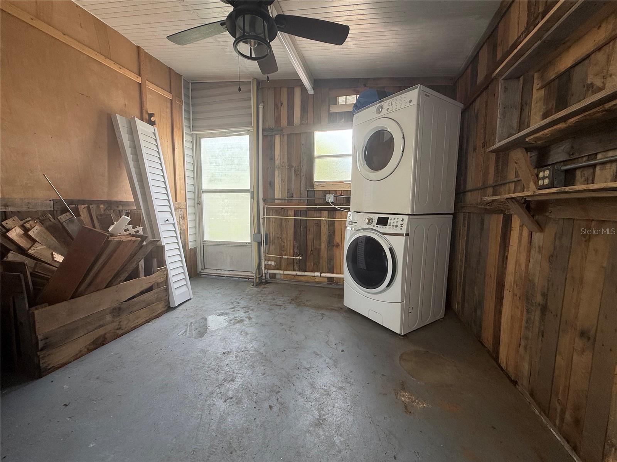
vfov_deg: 85.7
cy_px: 231
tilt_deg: -4.8
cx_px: 308
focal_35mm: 14
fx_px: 250
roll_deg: -0.5
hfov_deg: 102.1
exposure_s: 1/100
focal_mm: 2.22
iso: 64
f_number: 2.2
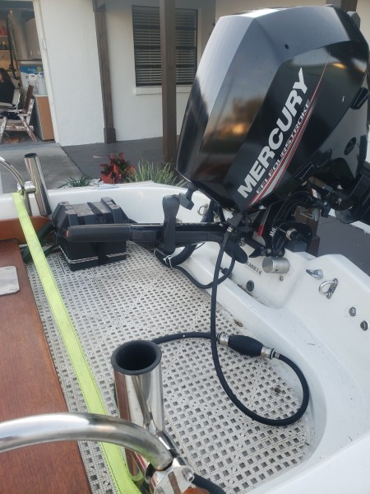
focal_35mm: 26
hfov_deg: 53.1
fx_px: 371
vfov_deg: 67.3
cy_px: 247
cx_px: 185
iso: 64
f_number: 2.4
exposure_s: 1/120
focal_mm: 4.3
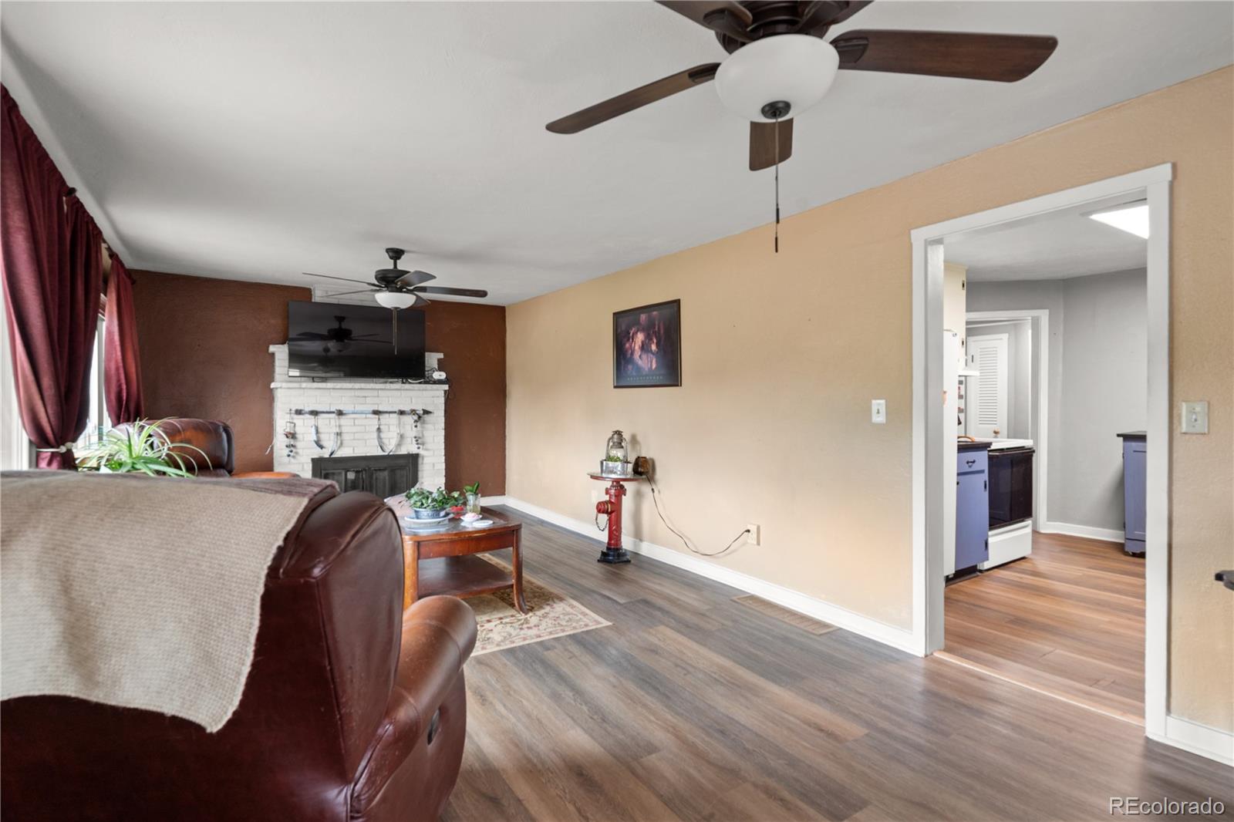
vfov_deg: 67.4
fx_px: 617
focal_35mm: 18
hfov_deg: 90.0
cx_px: 617
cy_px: 411
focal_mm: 18
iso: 250
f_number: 8
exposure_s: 2
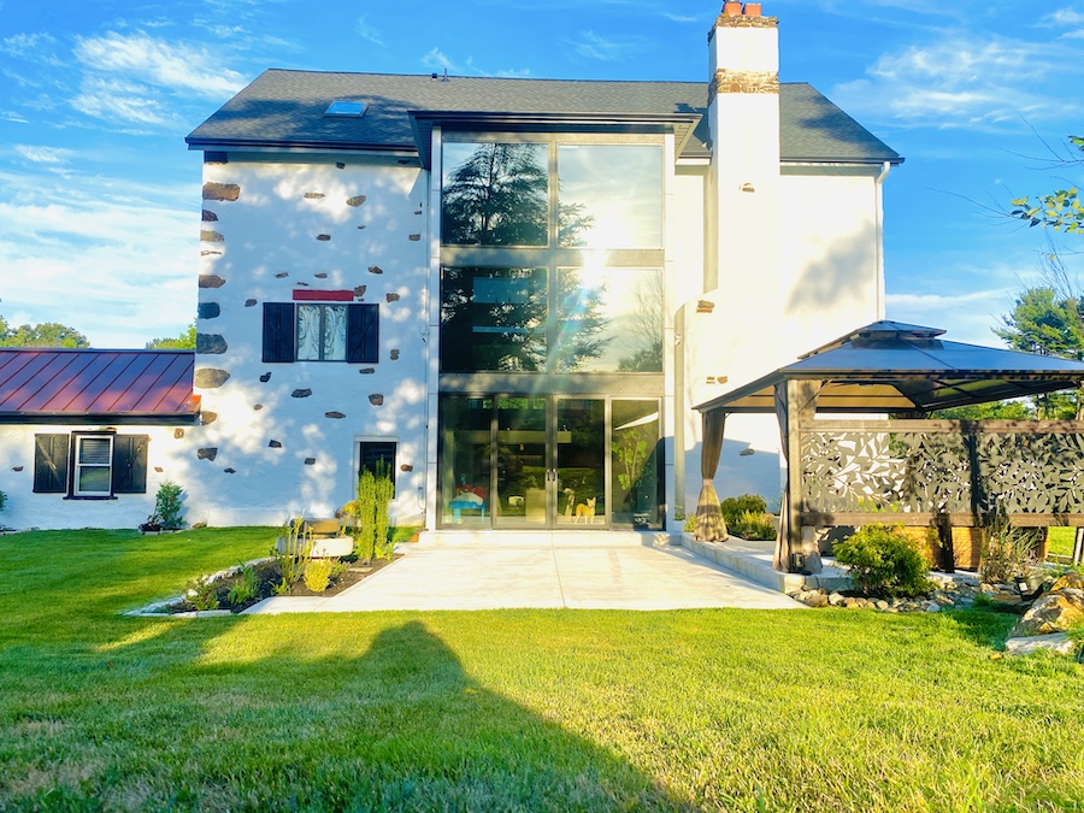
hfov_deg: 67.3
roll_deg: -0.3
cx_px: 542
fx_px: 814
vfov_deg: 53.1
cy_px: 406
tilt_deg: +4.8
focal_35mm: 26
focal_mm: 4.25
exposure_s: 1/2105
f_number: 1.8
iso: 32
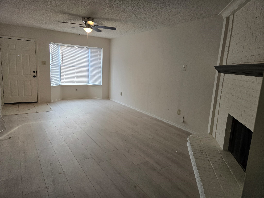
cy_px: 99
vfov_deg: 58.9
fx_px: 175
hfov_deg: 73.9
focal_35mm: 23
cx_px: 132
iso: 125
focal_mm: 5.4
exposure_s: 1/120
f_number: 1.8
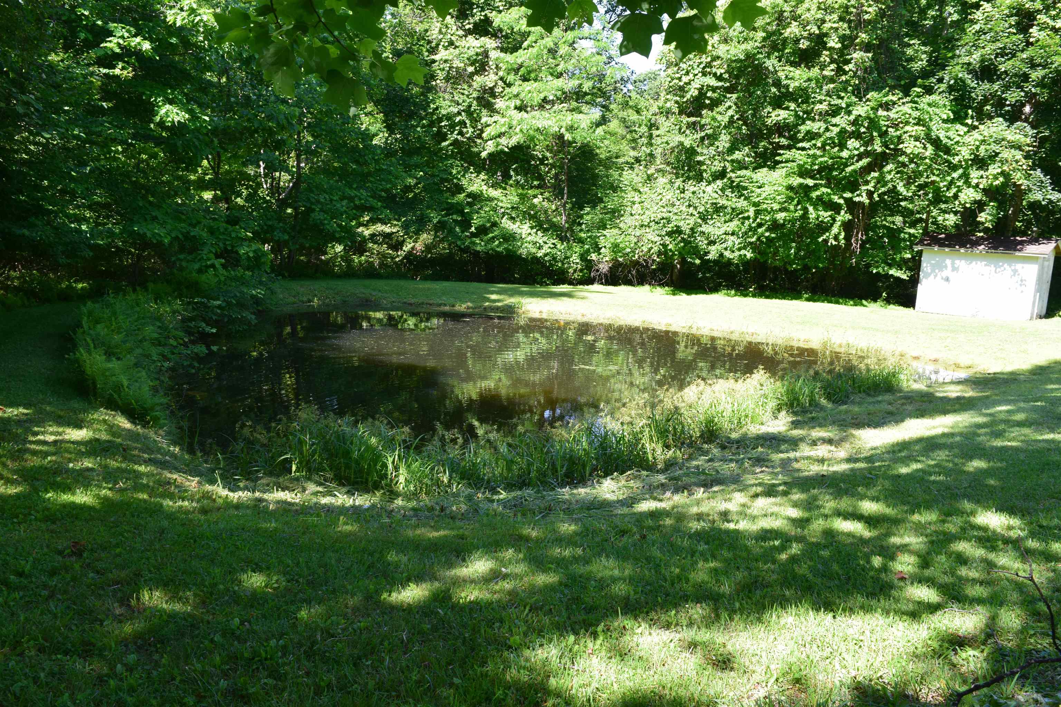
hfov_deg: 67.4
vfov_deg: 47.9
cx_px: 530
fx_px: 796
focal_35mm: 27
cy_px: 354
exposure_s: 1/125
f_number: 9
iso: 400
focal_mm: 18
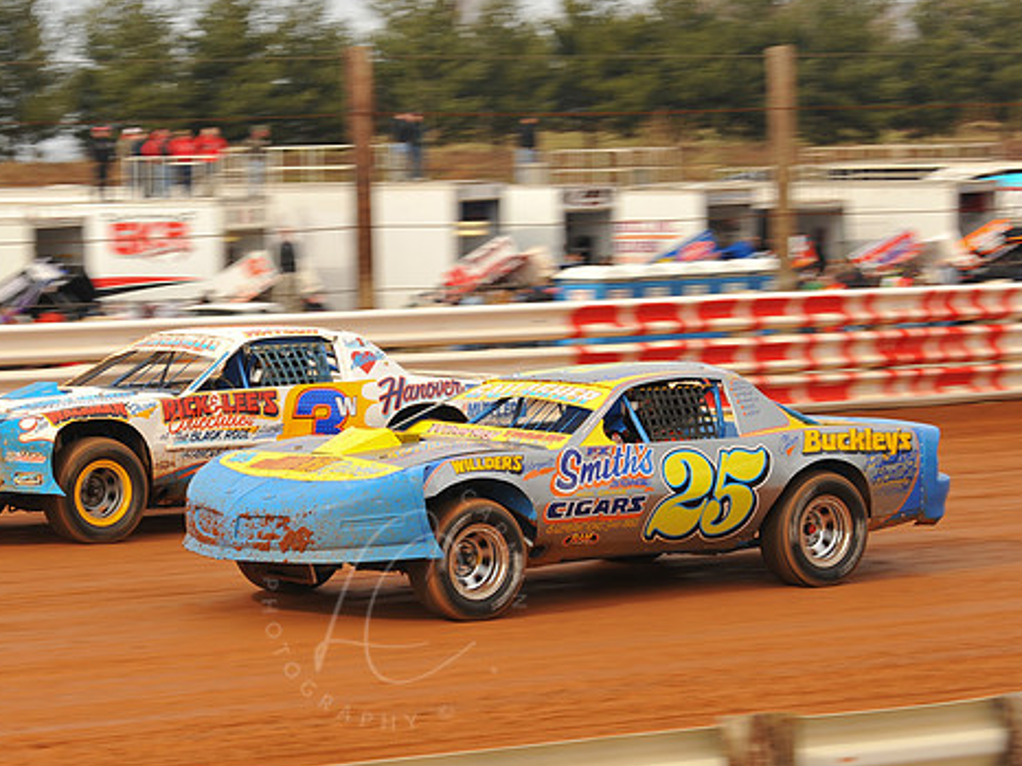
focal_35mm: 134
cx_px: 393
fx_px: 3954
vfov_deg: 11.1
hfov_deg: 14.7
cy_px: 395
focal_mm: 112
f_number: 11
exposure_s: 1/320
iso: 400
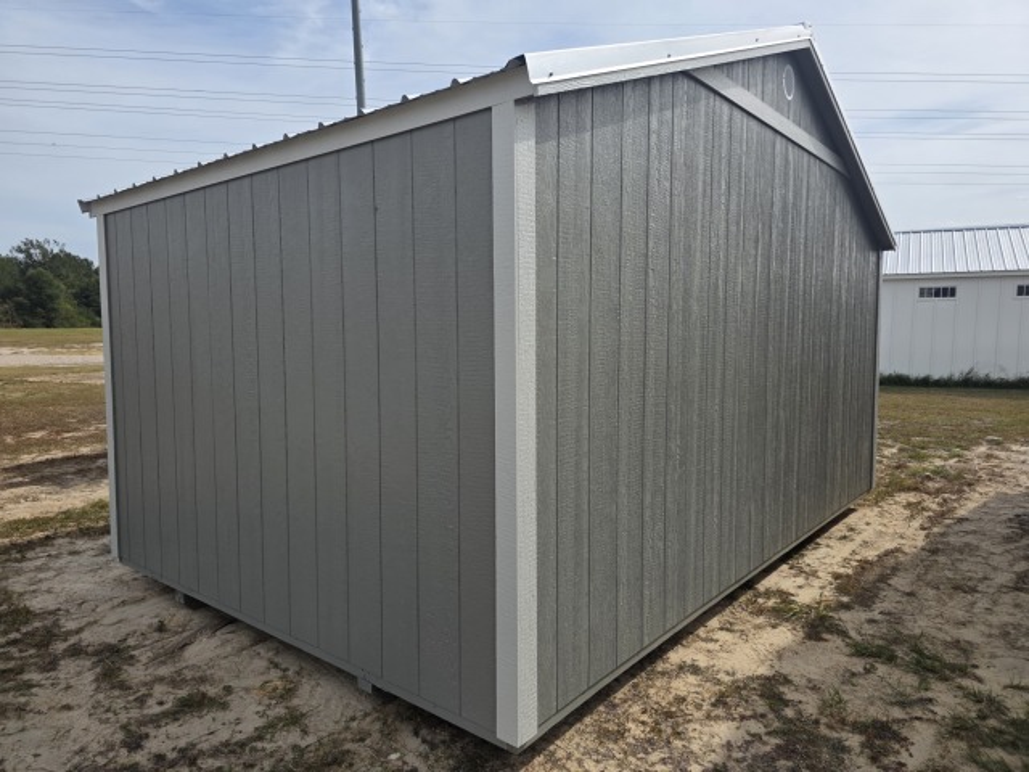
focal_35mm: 23
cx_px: 514
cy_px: 386
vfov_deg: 58.9
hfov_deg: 73.9
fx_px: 684
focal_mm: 6.3
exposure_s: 1/7626
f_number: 1.7
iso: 80
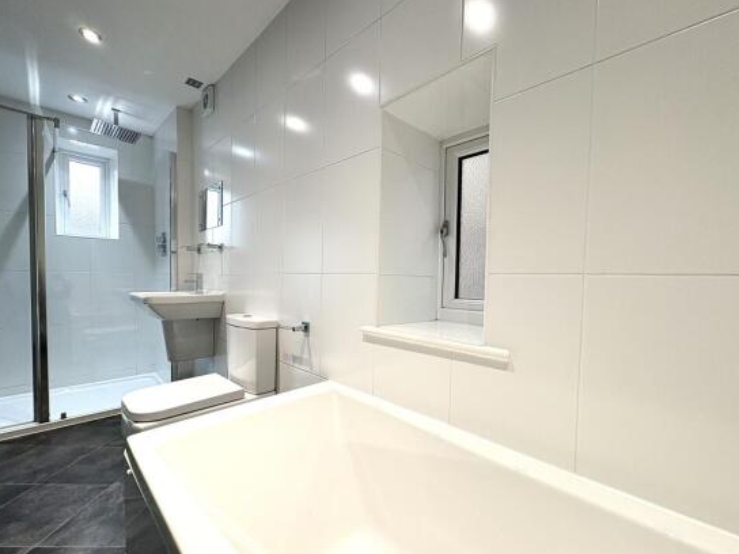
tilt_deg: -1.0
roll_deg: -0.1
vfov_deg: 81.7
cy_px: 291
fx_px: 320
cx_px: 366
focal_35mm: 15
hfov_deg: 98.2
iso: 125
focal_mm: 2.22
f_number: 2.2
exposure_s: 1/100
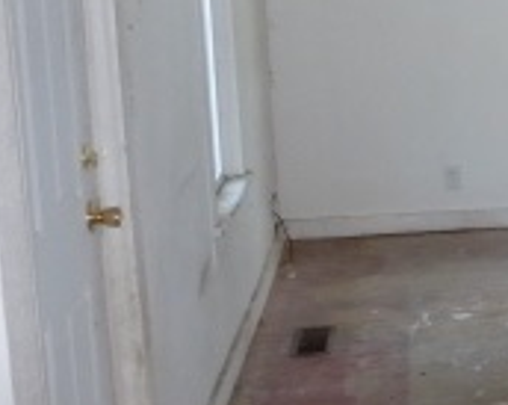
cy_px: 112
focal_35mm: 91
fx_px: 1366
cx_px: 898
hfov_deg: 17.4
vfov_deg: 16.8
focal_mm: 4.3
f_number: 3.3
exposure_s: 1/60
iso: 320
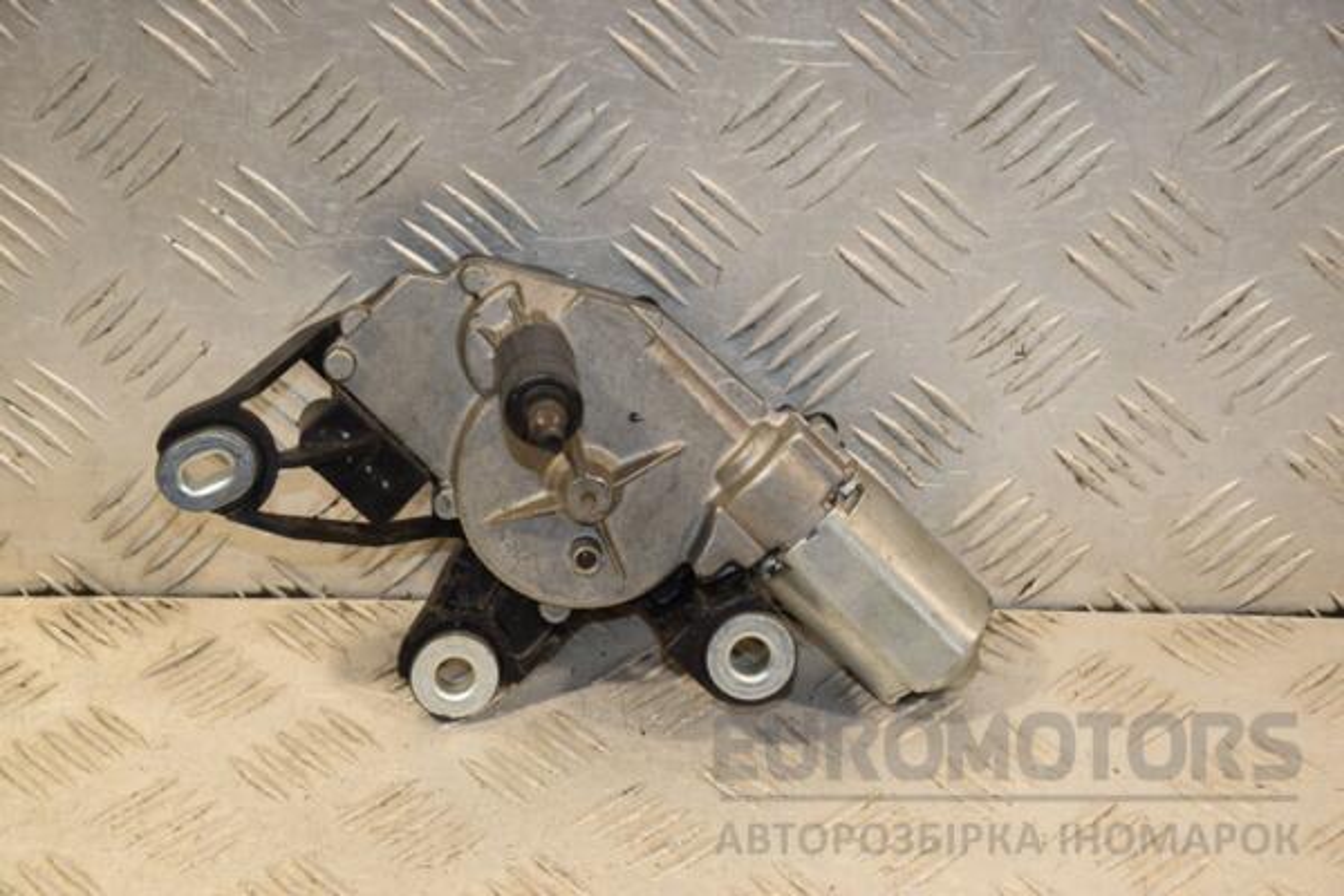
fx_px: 3920
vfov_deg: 13.0
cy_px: 448
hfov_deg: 19.5
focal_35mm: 105
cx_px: 672
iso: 800
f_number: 7.1
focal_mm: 70
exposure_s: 1/200
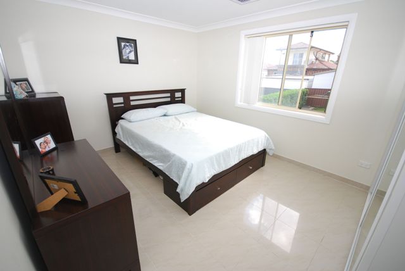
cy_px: 136
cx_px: 202
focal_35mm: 15
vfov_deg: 77.4
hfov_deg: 100.3
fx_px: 169
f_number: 4.5
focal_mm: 10
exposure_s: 1/80
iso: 200
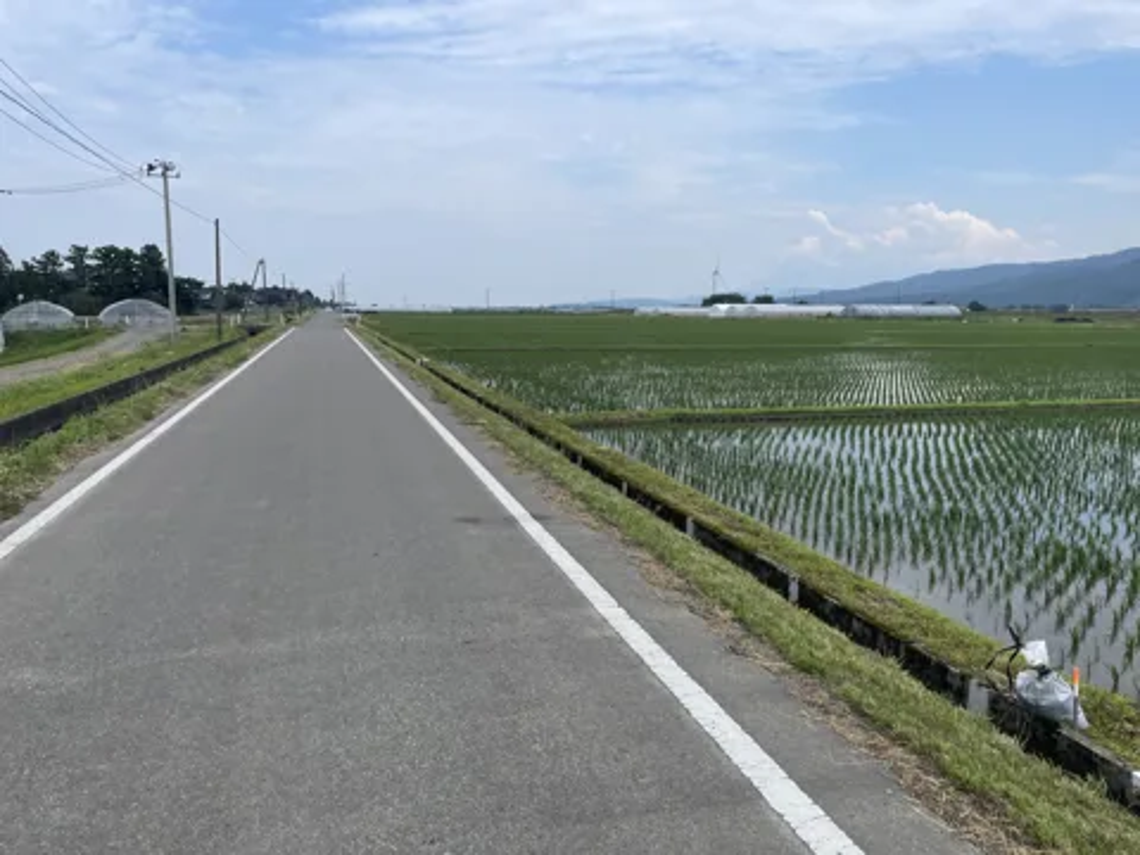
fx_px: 856
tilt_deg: -8.9
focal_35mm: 26
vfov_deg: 53.1
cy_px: 428
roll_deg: +0.5
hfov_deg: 67.3
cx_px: 570
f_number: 1.6
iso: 32
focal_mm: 4.2
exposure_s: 1/3509
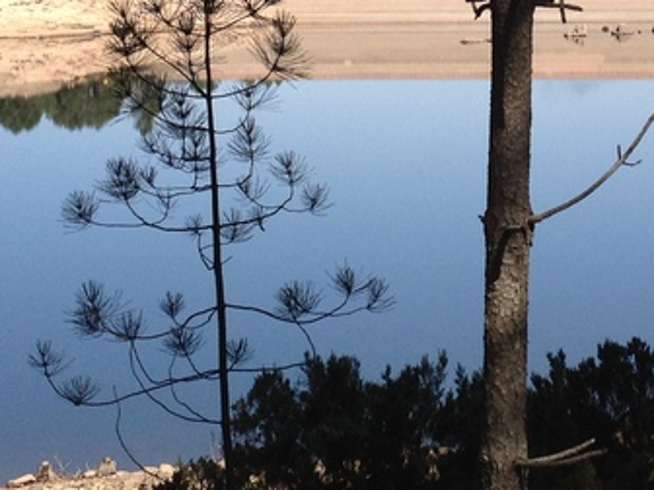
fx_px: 2362
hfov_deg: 15.7
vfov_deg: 11.7
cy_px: -23
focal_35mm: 125
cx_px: 475
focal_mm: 4.28
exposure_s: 1/1381
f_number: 2.4
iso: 64
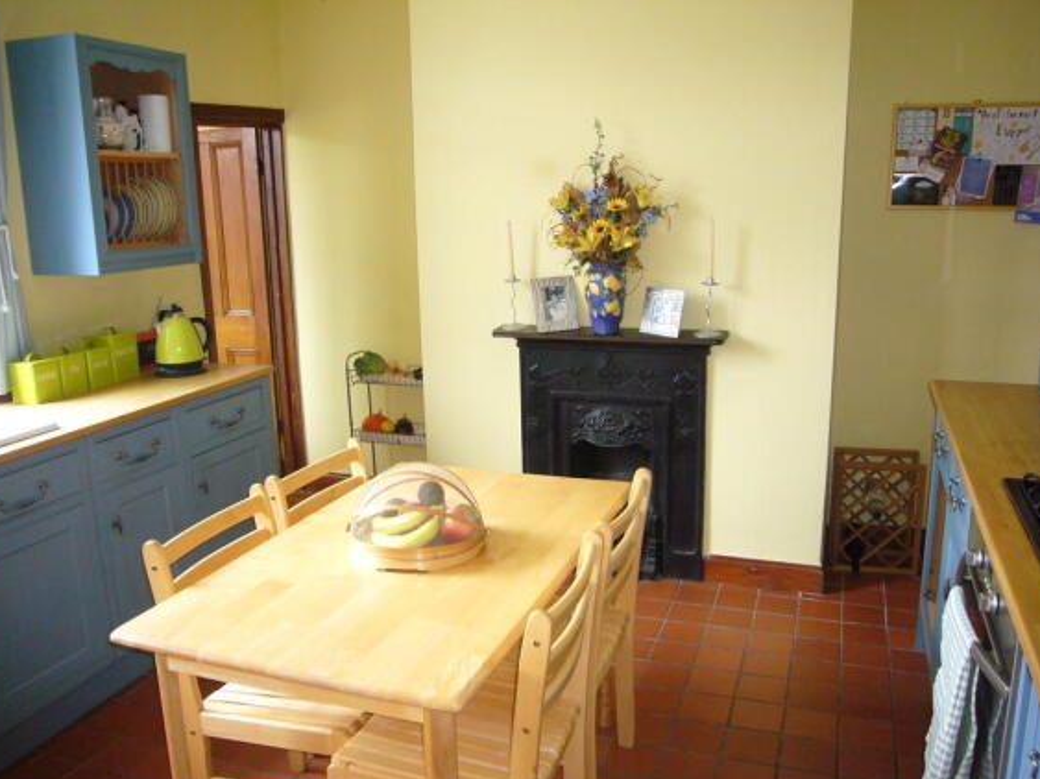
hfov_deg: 61.7
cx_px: 513
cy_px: 401
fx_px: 871
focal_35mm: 29
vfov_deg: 48.2
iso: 200
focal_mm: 4.6
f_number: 2.8
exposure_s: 1/30
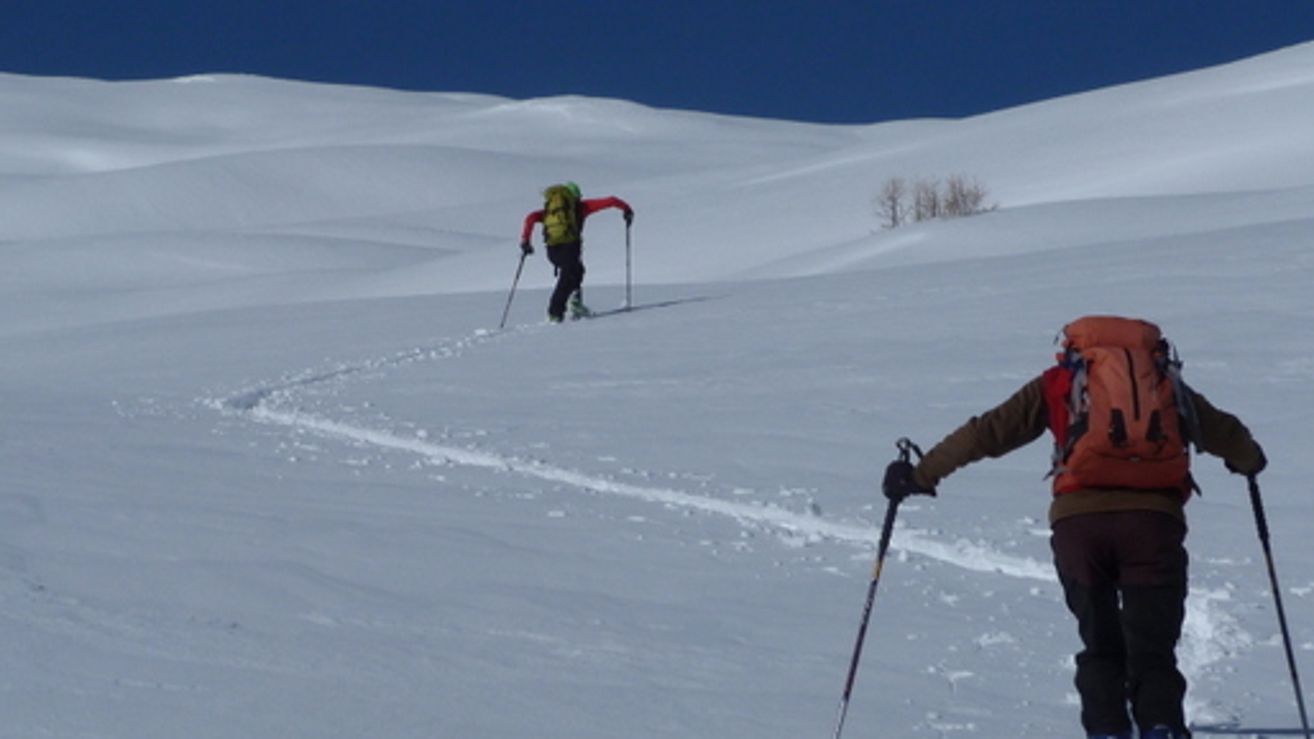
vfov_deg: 9.9
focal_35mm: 122
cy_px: 435
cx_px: 450
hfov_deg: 17.5
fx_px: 4250
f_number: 5.6
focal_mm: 12.9
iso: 80
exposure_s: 1/1600
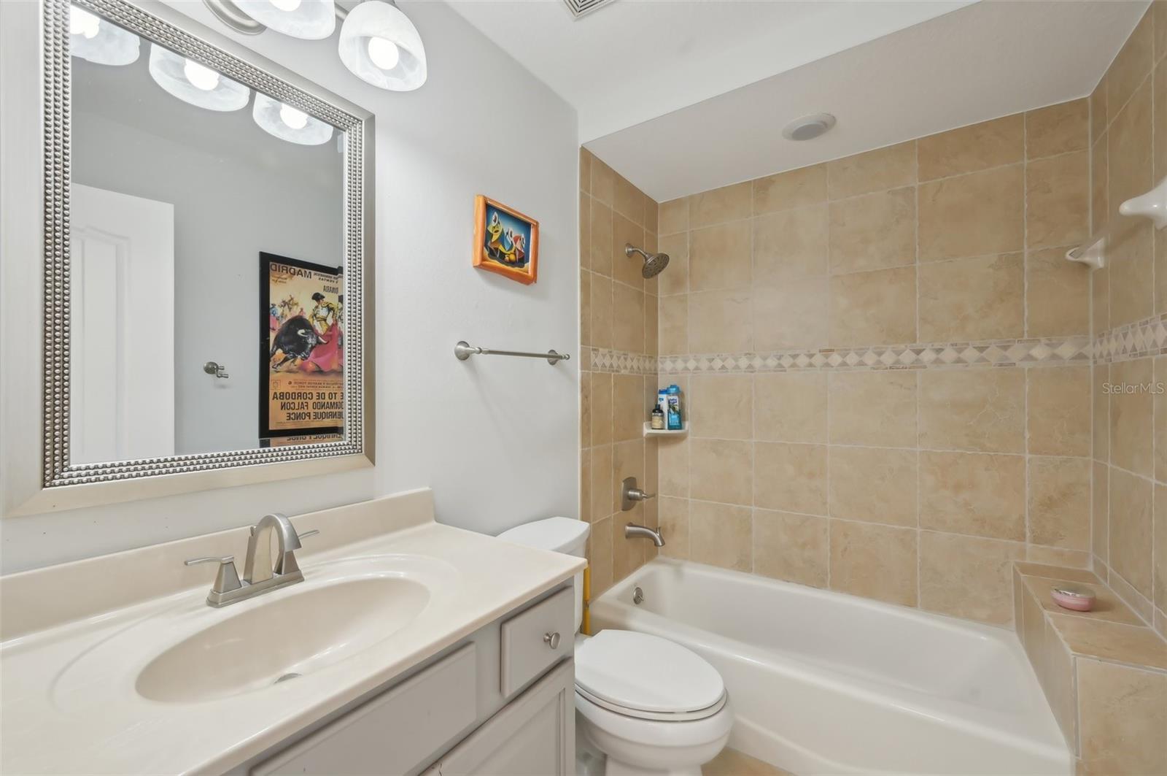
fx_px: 453
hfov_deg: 104.3
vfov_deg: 81.1
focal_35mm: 14
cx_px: 584
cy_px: 388
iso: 400
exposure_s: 1/25
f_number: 8
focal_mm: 14
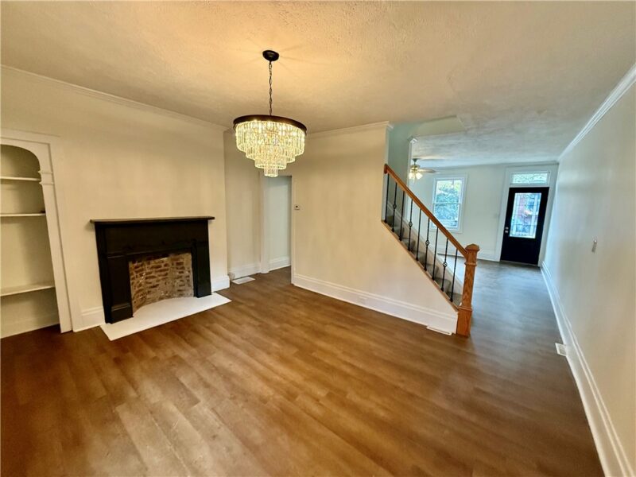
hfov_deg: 102.1
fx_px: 257
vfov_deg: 85.7
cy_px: 238
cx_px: 318
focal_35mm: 14
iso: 500
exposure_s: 1/120
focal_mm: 2.22
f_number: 2.2
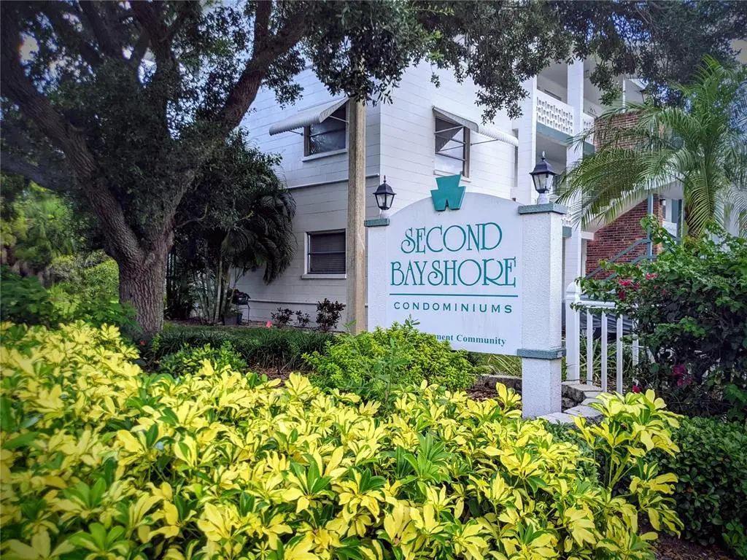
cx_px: 374
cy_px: 280
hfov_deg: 65.3
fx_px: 583
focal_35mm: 27
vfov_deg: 51.4
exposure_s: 1/782
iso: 53
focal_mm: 4.44
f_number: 1.8
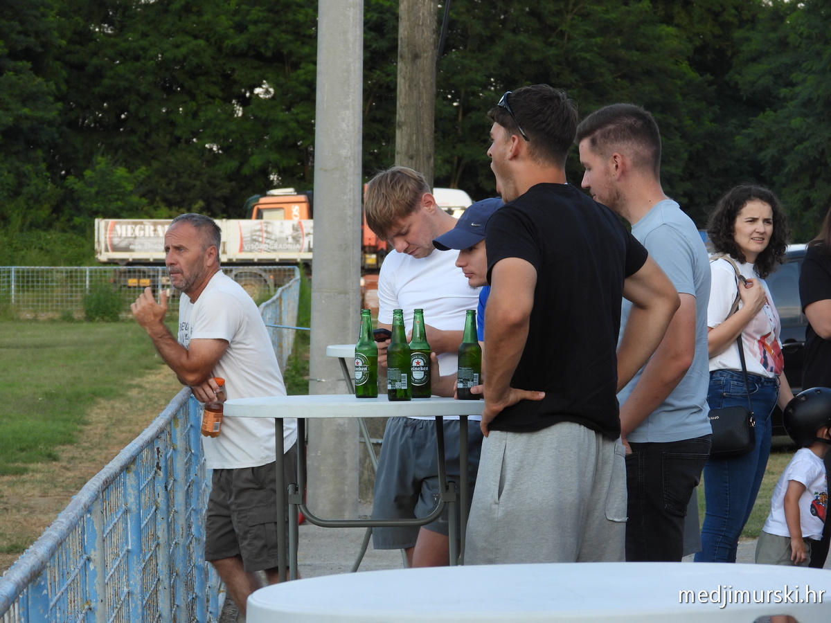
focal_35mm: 155
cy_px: 312
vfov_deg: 9.6
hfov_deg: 12.7
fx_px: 3721
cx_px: 416
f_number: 4
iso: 100
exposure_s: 1/160
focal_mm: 27.9
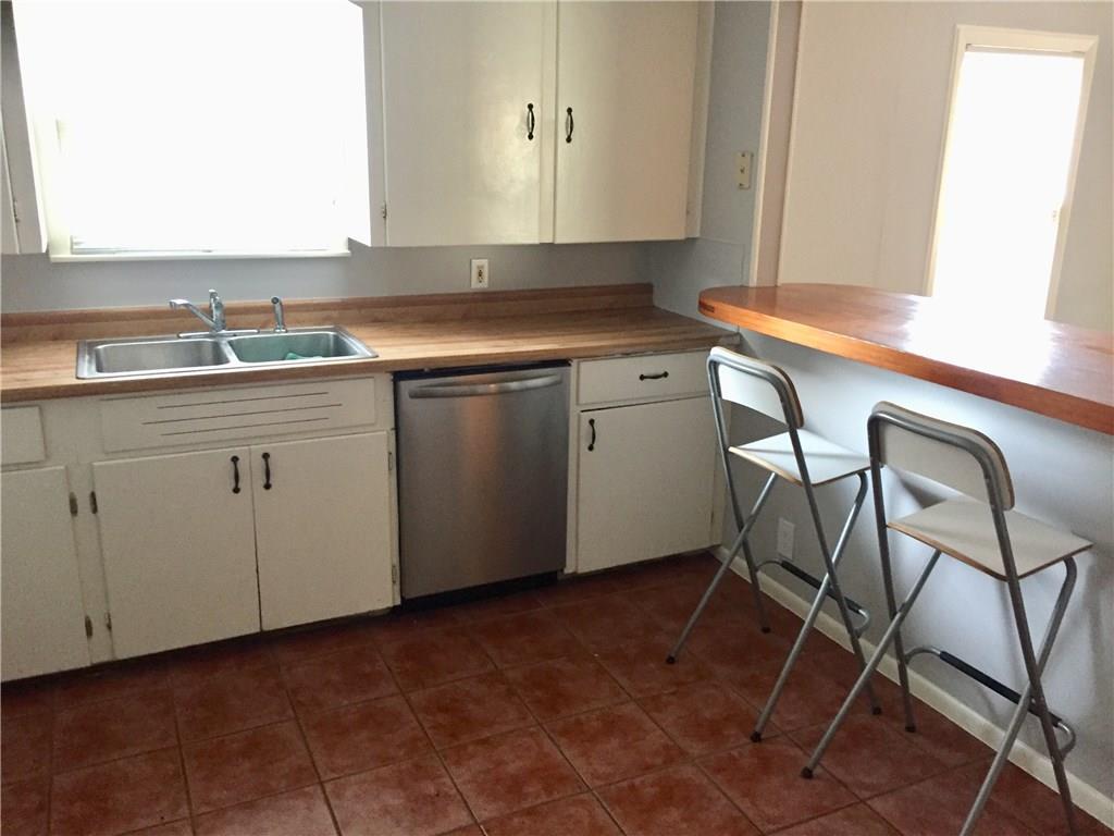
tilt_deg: -16.4
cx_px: 557
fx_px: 933
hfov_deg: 61.7
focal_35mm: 29
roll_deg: -1.5
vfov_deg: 48.2
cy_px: 418
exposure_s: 1/17
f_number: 2.2
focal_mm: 4.15
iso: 250
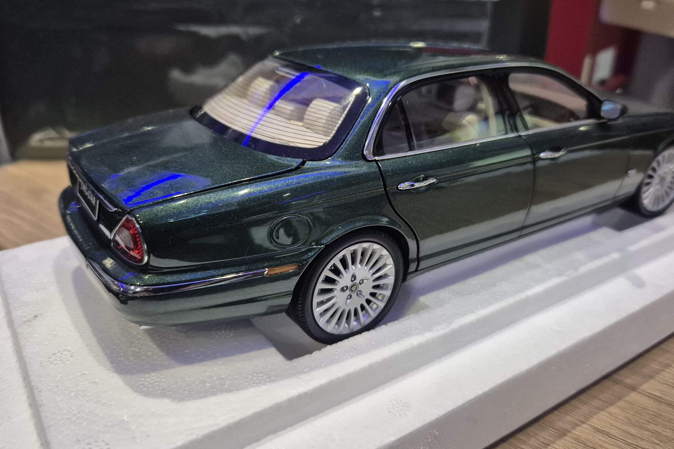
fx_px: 543
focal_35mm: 29
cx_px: 349
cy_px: 189
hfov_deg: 63.6
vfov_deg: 44.8
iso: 1000
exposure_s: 1/100
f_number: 1.8
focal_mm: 5.4
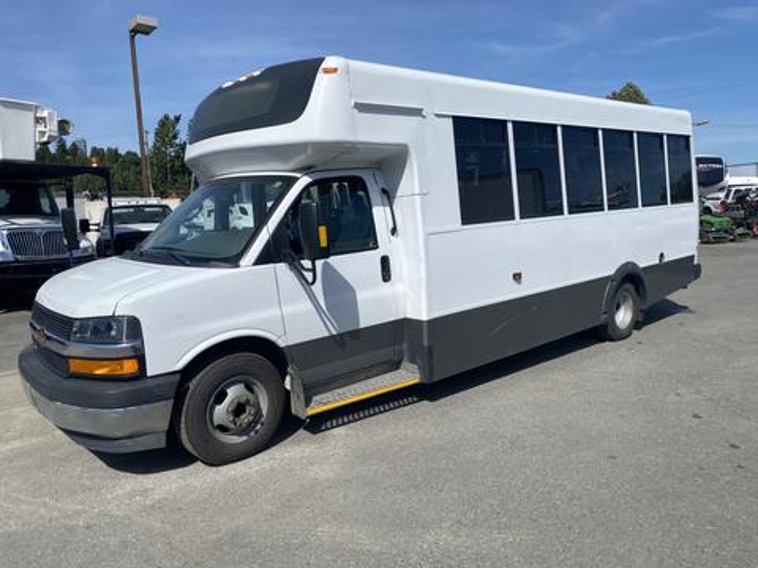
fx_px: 569
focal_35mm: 26
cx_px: 379
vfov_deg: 53.1
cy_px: 284
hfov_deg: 67.3
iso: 32
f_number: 1.8
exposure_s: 1/4808
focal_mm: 4.25
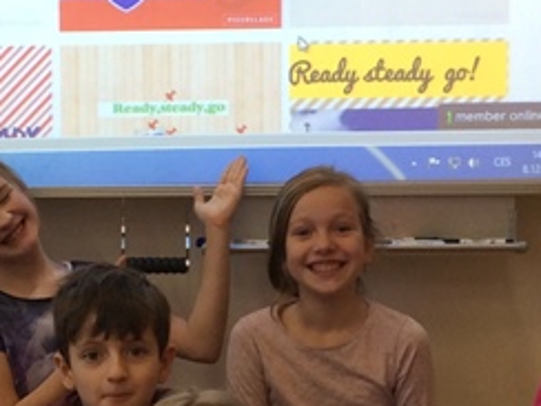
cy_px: 282
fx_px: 1641
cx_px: 222
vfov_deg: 14.1
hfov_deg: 18.7
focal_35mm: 105
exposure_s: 1/25
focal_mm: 3.3
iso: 40
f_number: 2.4
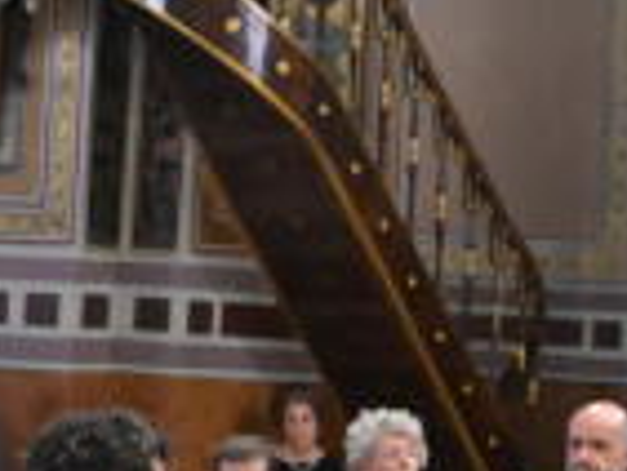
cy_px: 511
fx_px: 3680
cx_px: -285
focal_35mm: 203
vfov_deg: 7.3
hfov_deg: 9.5
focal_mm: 45
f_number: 4.5
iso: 10000
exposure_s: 1/200
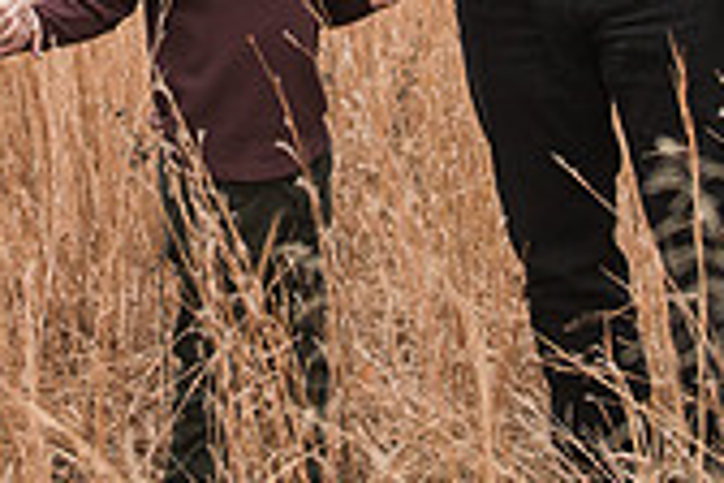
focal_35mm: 246
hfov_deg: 8.4
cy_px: -273
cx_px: 232
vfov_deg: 5.5
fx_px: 4947
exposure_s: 1/320
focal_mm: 70
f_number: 4
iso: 800
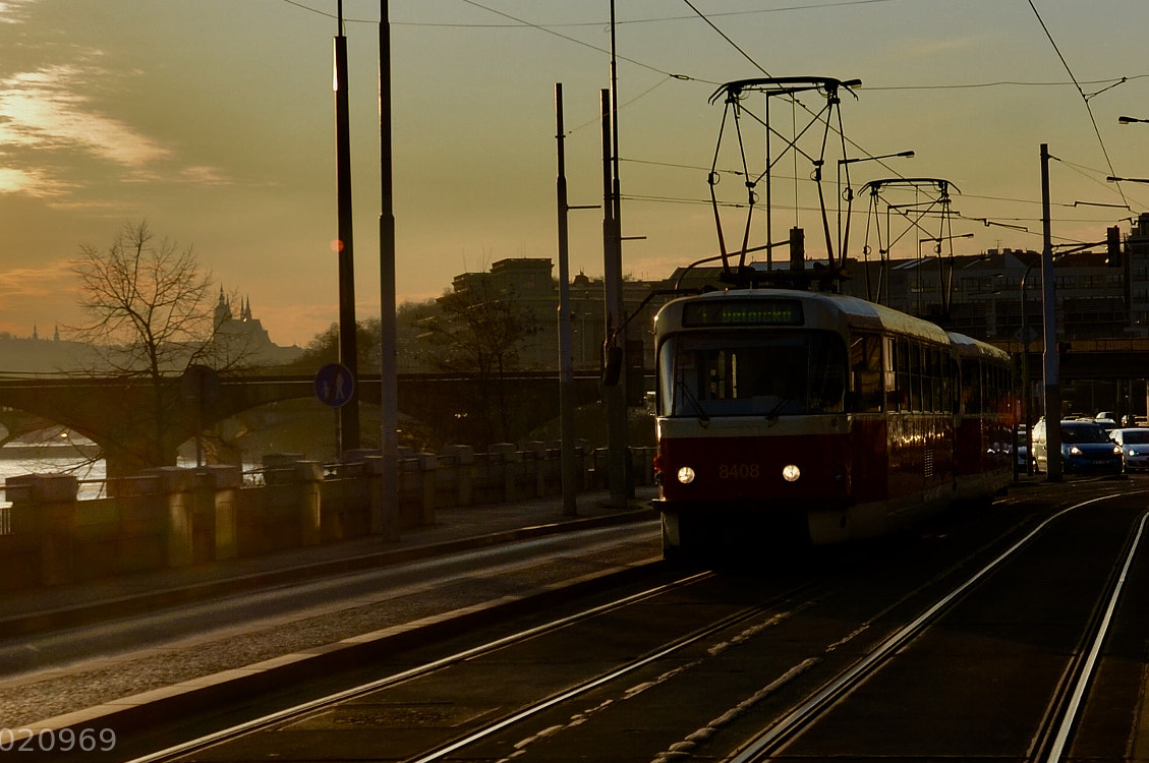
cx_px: 398
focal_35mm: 51
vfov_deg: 26.3
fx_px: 1626
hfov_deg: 38.5
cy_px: 280
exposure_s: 1/640
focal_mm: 24
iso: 100
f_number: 7.1
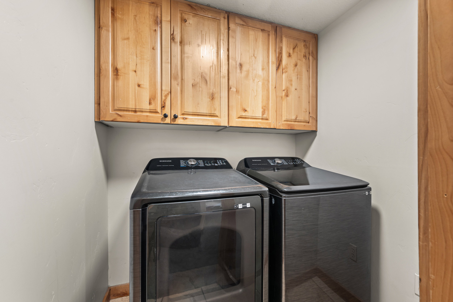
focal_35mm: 15
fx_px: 189
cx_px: 226
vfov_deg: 77.4
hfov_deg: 100.4
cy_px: 151
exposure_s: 1.3
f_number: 8
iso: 500
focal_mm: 15
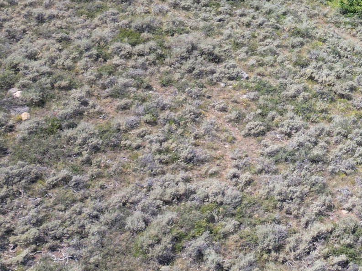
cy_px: 8
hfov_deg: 27.3
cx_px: 438
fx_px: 648
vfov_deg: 22.8
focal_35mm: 62
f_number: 1.7
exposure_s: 1/1600
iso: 110
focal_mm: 6.72
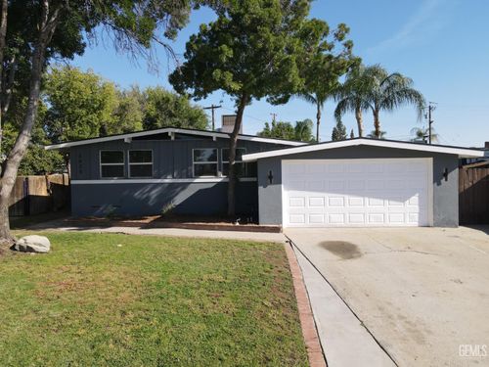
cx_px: 244
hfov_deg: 71.6
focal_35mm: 24
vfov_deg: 56.8
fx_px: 339
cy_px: 184
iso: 100
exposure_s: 1/500
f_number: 2.8
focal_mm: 4.5
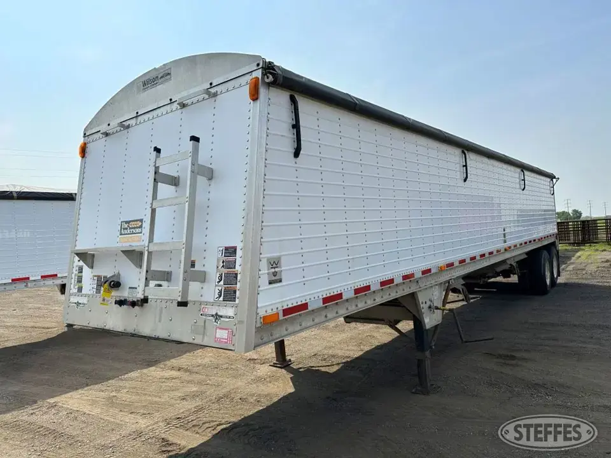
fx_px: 424
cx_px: 306
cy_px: 229
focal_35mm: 24
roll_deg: +1.3
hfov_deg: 71.6
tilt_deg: +3.3
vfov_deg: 56.8
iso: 80
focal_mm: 6.86
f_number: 1.78
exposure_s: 1/7042
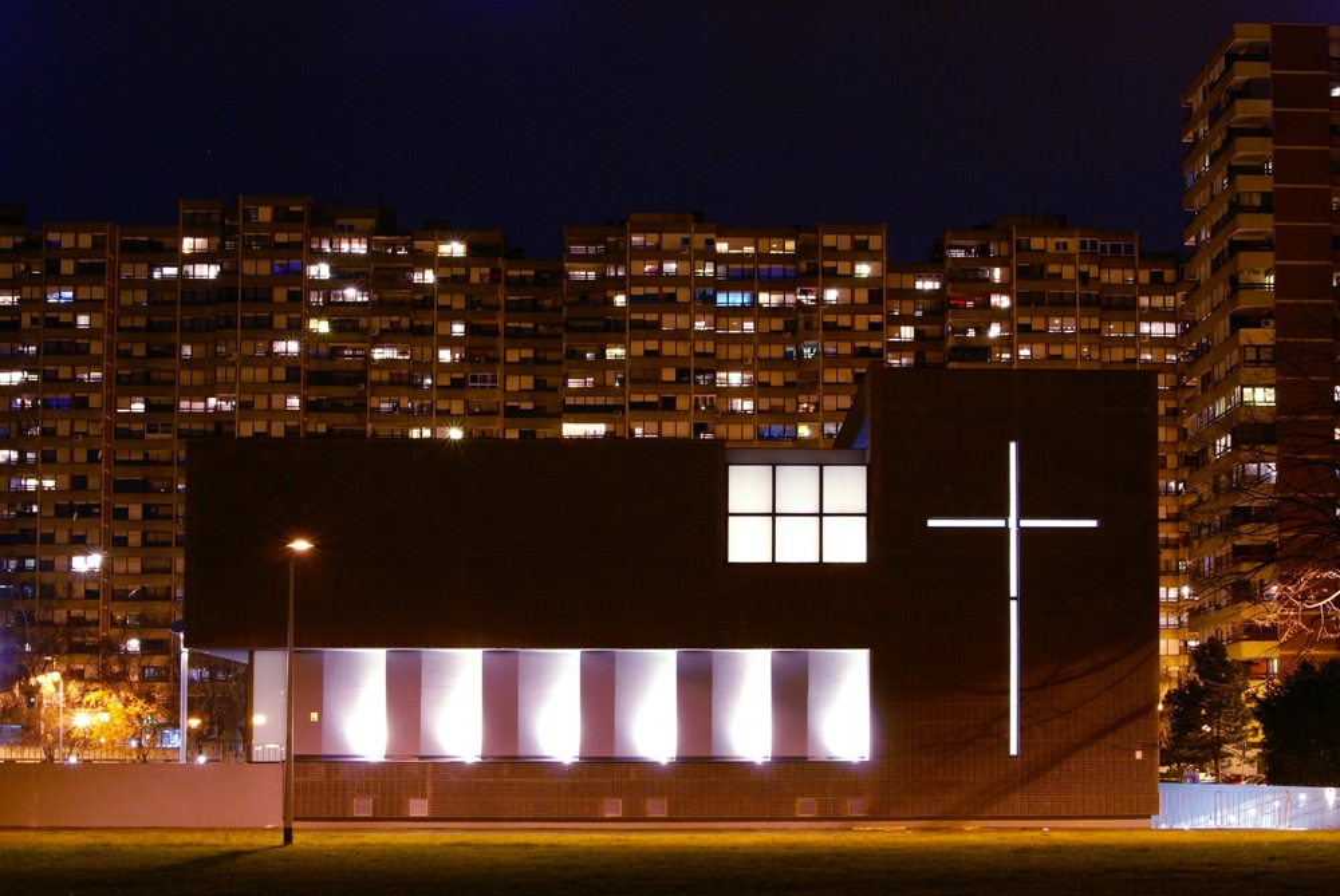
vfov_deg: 29.9
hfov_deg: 43.6
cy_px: 448
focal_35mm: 45
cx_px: 670
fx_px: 1677
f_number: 13
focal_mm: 30
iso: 100
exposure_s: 25
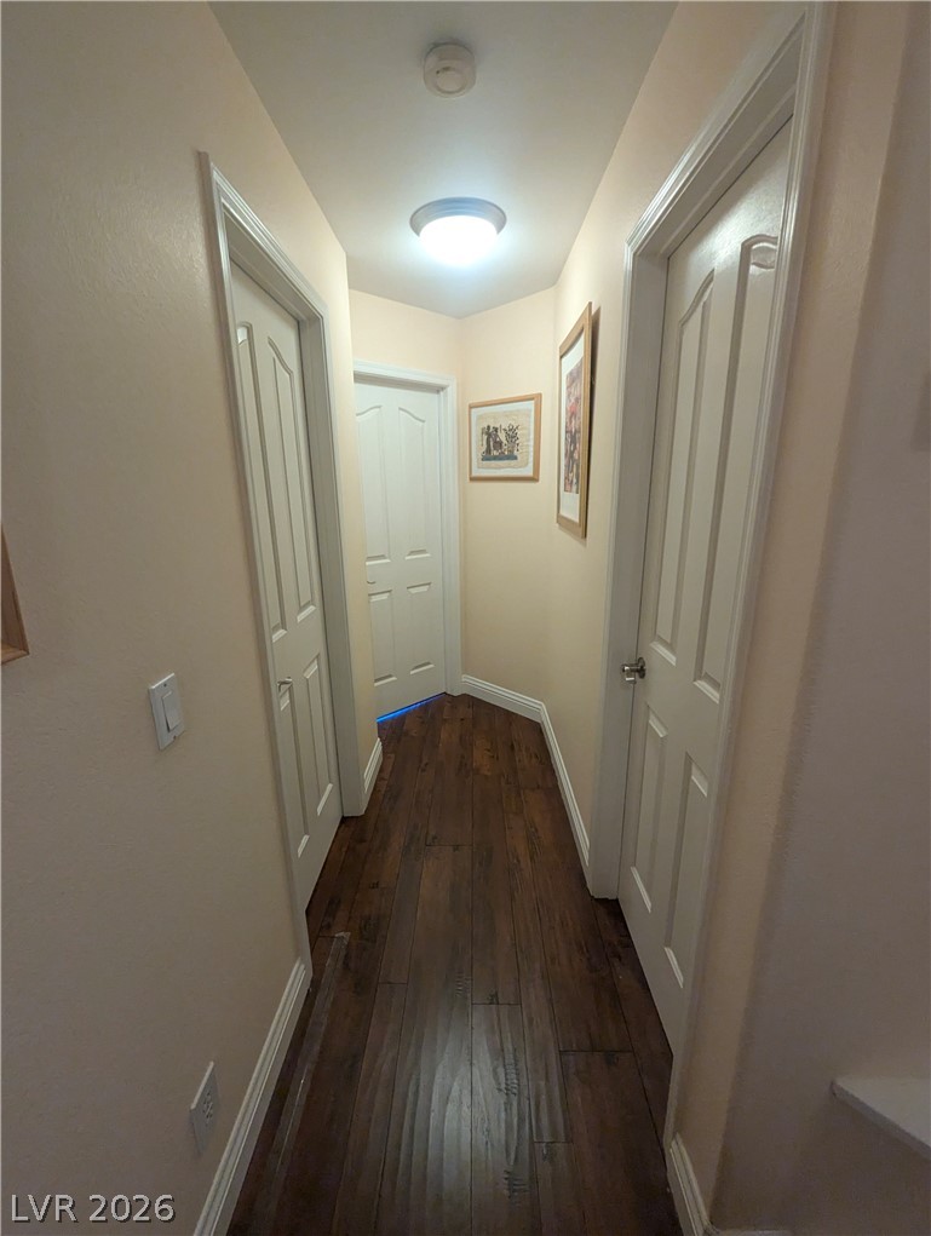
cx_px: 466
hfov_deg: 90.1
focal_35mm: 13
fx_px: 465
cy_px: 618
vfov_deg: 106.1
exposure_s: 1/60
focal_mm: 1.95
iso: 381
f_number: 2.2
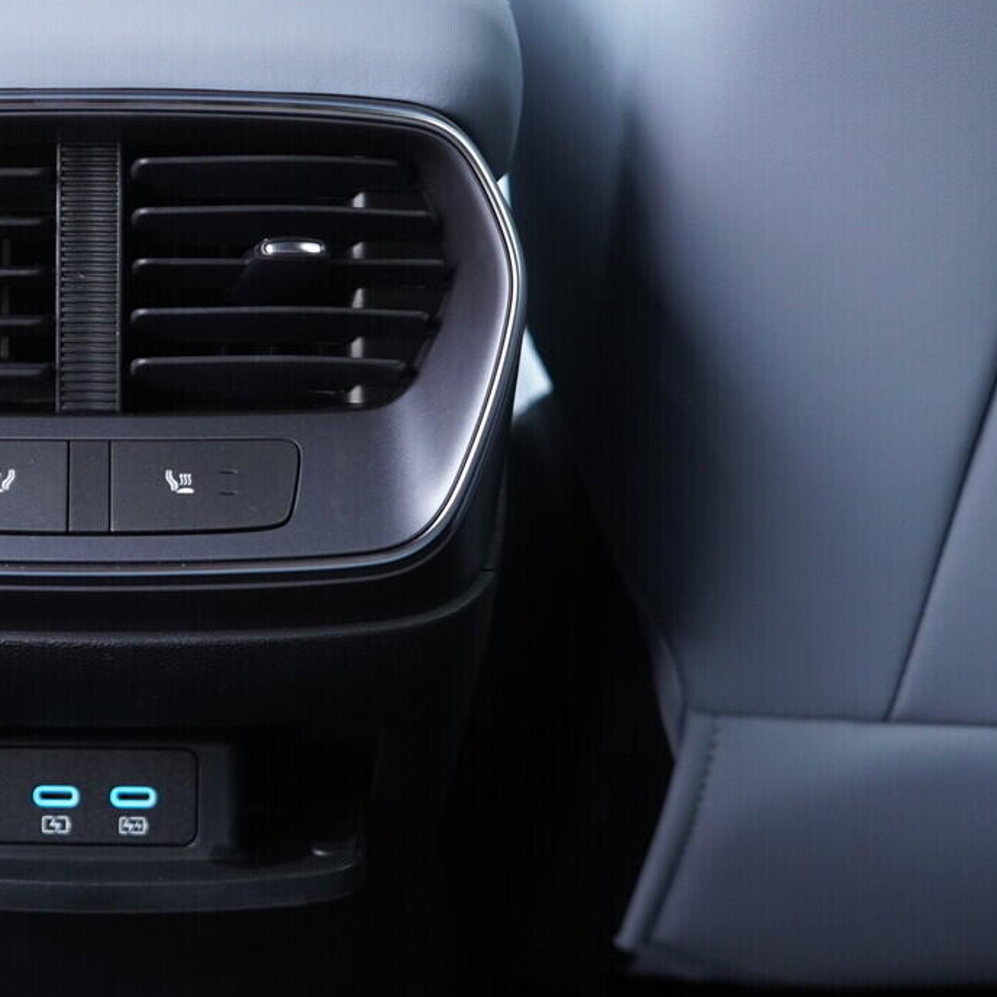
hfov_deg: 26.0
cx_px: 87
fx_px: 2085
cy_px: 462
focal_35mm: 64
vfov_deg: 26.9
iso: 800
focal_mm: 24
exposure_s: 1/40
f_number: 2.8
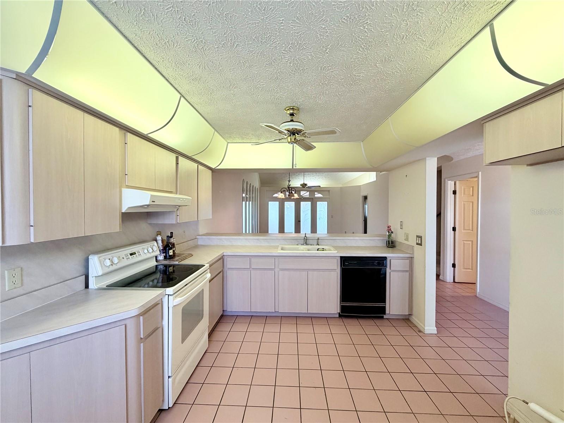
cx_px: 282
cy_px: 212
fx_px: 228
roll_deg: +0.9
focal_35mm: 14
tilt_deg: -0.7
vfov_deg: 85.7
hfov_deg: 102.1
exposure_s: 1/60
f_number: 2.2
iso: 200
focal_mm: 2.22
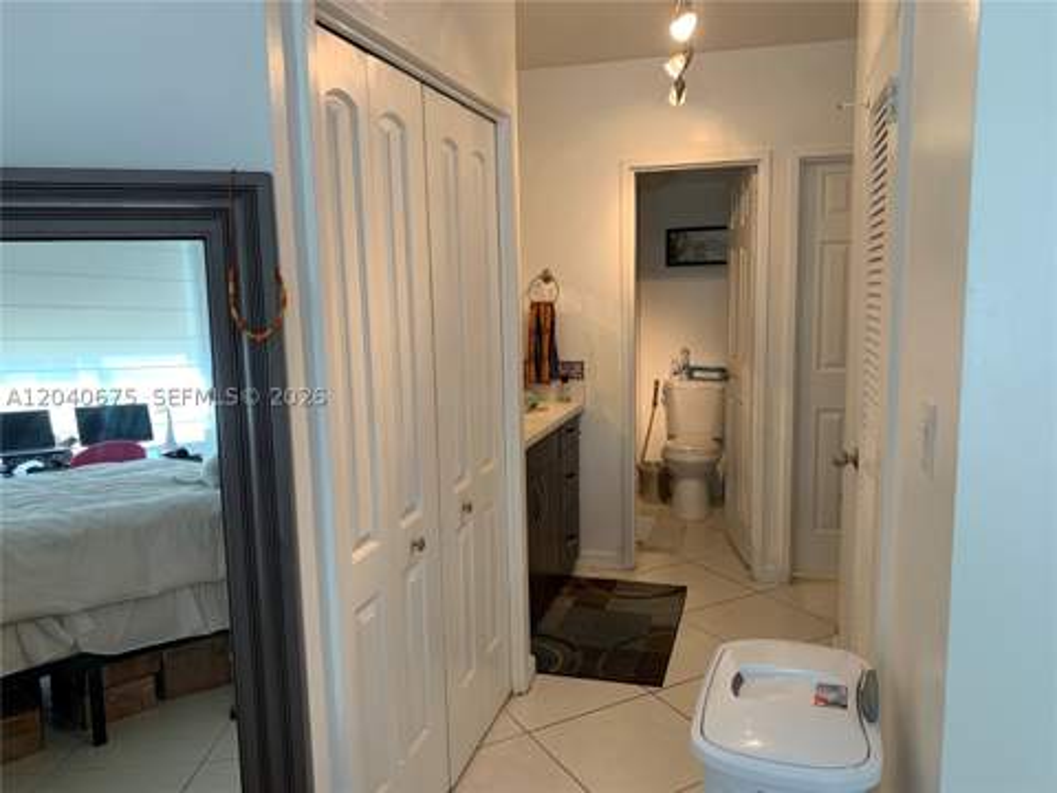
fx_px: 794
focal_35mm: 26
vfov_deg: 53.1
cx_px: 528
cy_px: 396
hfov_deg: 67.3
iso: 100
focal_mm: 4.25
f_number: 1.8
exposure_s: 1/60
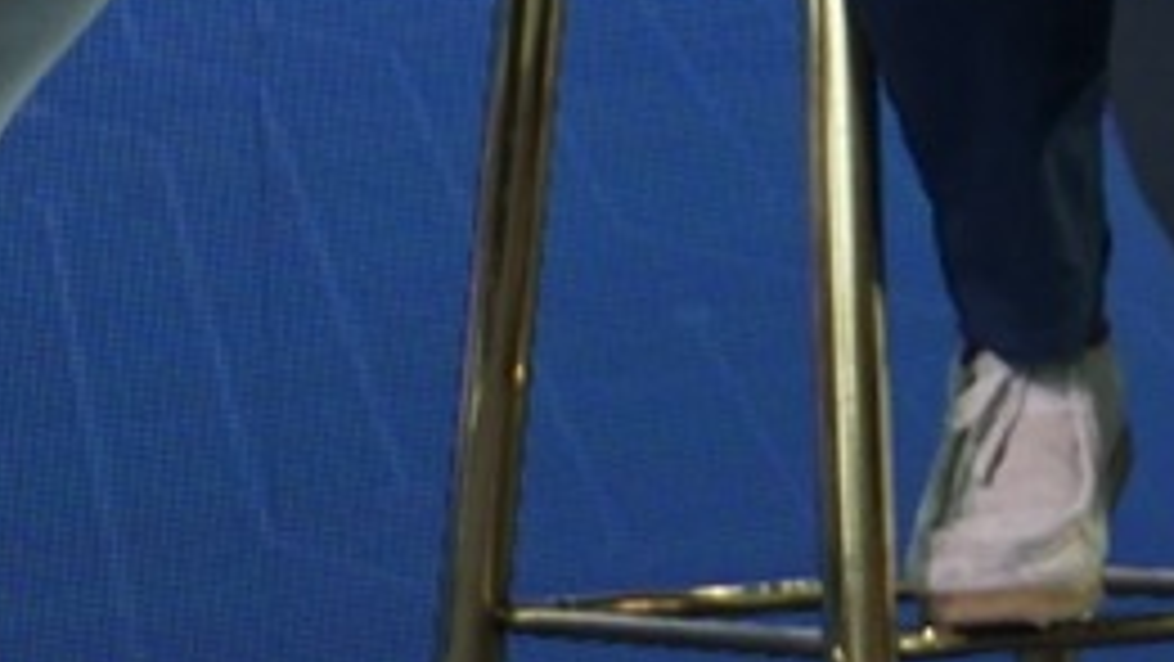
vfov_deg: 3.3
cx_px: 1044
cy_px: -813
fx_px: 11259
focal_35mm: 362
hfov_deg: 6.0
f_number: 5.6
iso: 500
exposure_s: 1/80
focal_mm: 47
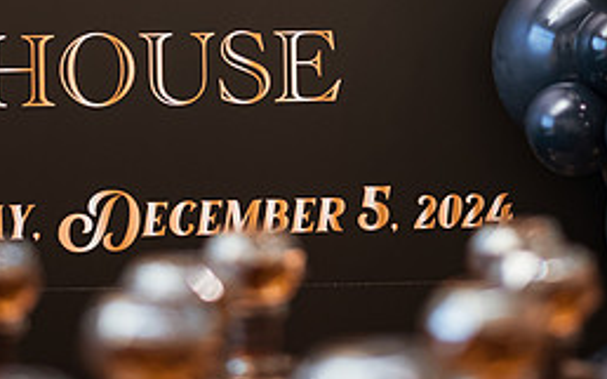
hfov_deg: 15.7
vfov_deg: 9.8
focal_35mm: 133
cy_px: -22
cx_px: 334
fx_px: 2199
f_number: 1.4
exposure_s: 1/125
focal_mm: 58
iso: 400
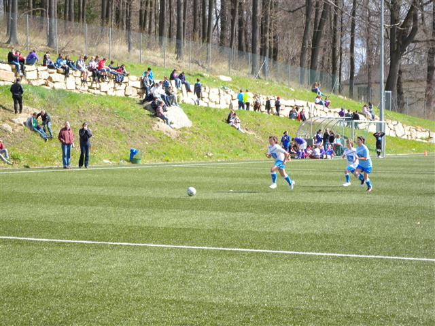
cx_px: 218
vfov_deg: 13.2
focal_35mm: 112
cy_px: 163
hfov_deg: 17.6
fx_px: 1407
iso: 64
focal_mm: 24
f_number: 5.9
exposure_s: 1/140
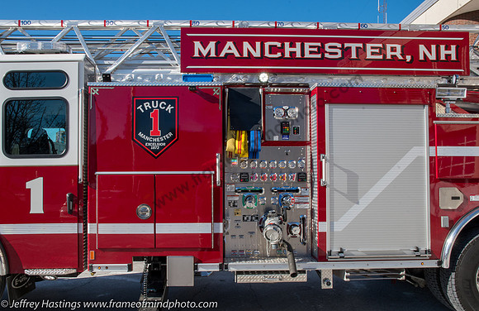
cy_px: 165
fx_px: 382
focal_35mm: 29
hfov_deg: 64.2
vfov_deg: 44.2
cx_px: 228
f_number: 22
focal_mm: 18
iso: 250
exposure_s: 1/60
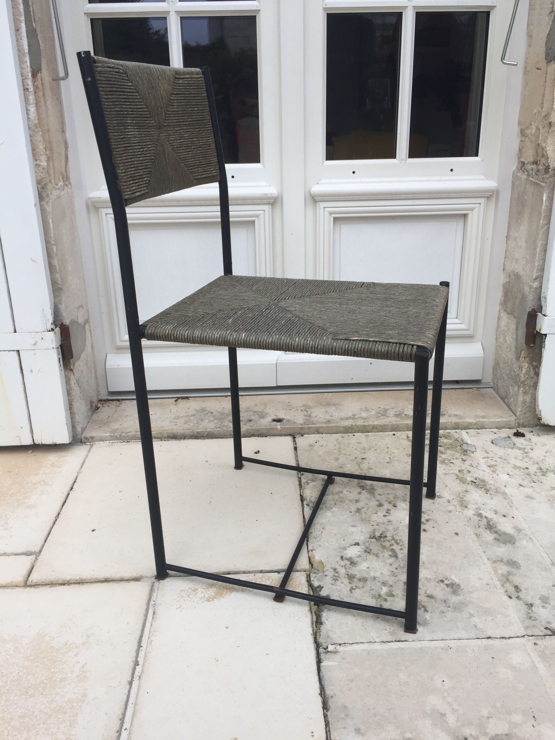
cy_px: 370
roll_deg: +0.1
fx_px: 620
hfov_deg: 48.2
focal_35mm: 29
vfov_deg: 61.7
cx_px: 278
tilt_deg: -19.4
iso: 32
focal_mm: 4.15
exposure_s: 1/444
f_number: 2.2
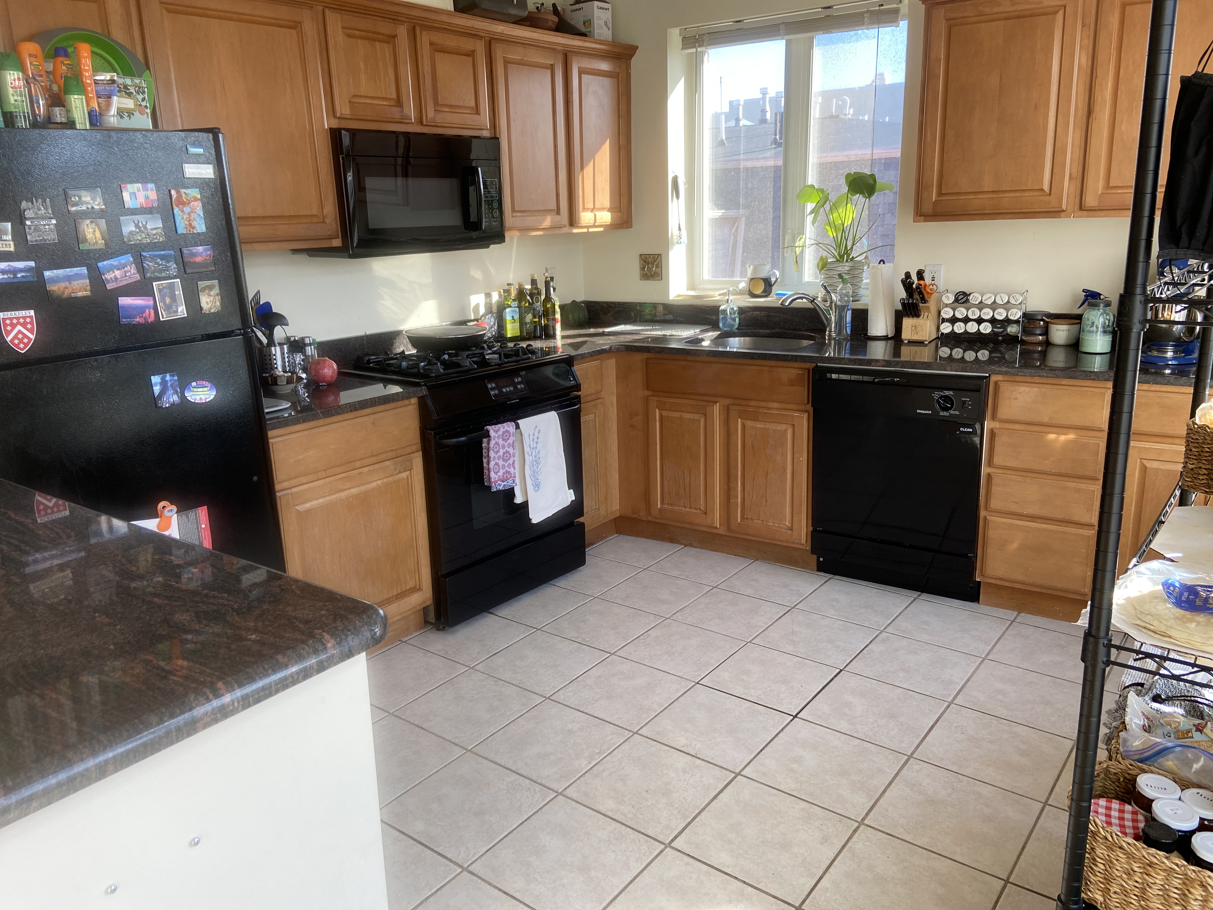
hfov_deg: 67.3
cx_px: 606
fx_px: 911
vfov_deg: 53.1
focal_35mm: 26
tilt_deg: -15.4
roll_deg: +2.2
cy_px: 455
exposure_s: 1/122
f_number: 1.8
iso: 50
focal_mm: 4.25
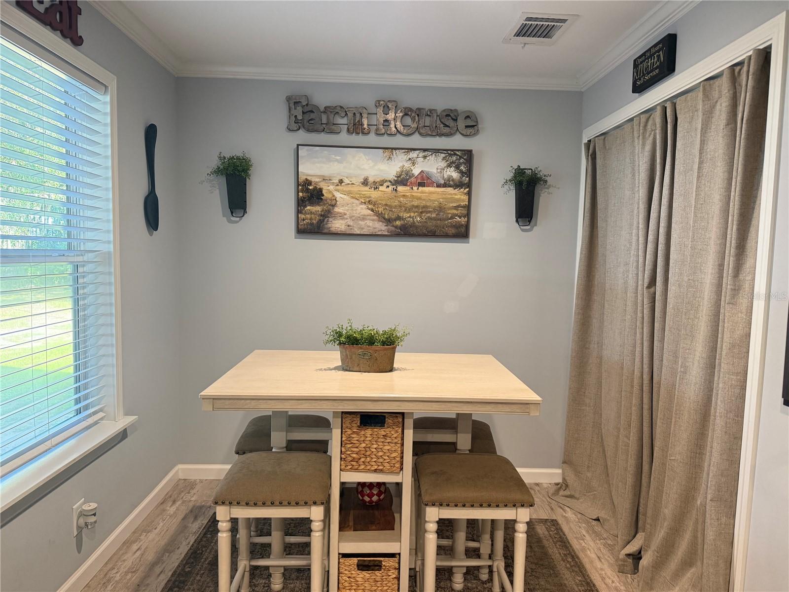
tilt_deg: -3.7
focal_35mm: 24
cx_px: 394
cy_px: 296
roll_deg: -1.0
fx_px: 547
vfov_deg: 56.8
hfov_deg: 71.6
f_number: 1.78
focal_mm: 6.76
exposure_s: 1/60
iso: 250
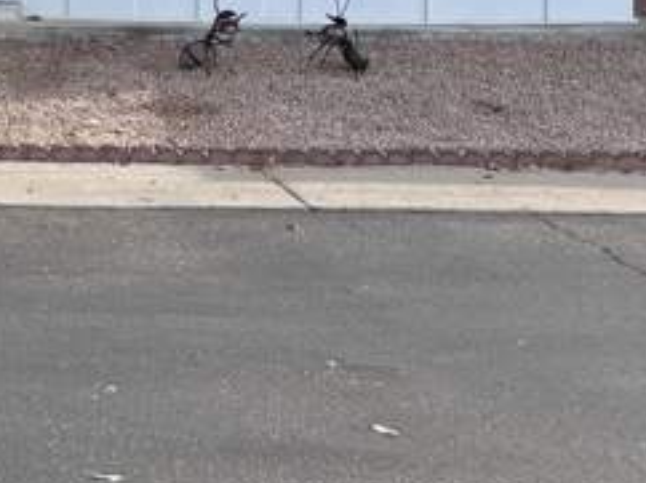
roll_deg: -0.4
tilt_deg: -1.1
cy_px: -195
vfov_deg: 16.0
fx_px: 1603
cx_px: -230
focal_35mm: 86
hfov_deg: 20.5
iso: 50
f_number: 1.6
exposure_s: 1/1783
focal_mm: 5.96
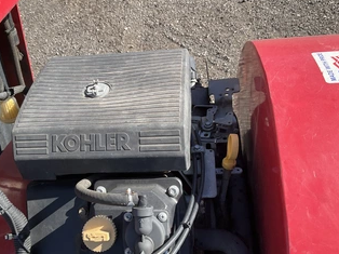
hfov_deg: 50.0
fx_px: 362
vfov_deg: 38.5
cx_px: 141
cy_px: 149
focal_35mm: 37
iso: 25
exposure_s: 1/551
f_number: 1.8
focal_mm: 3
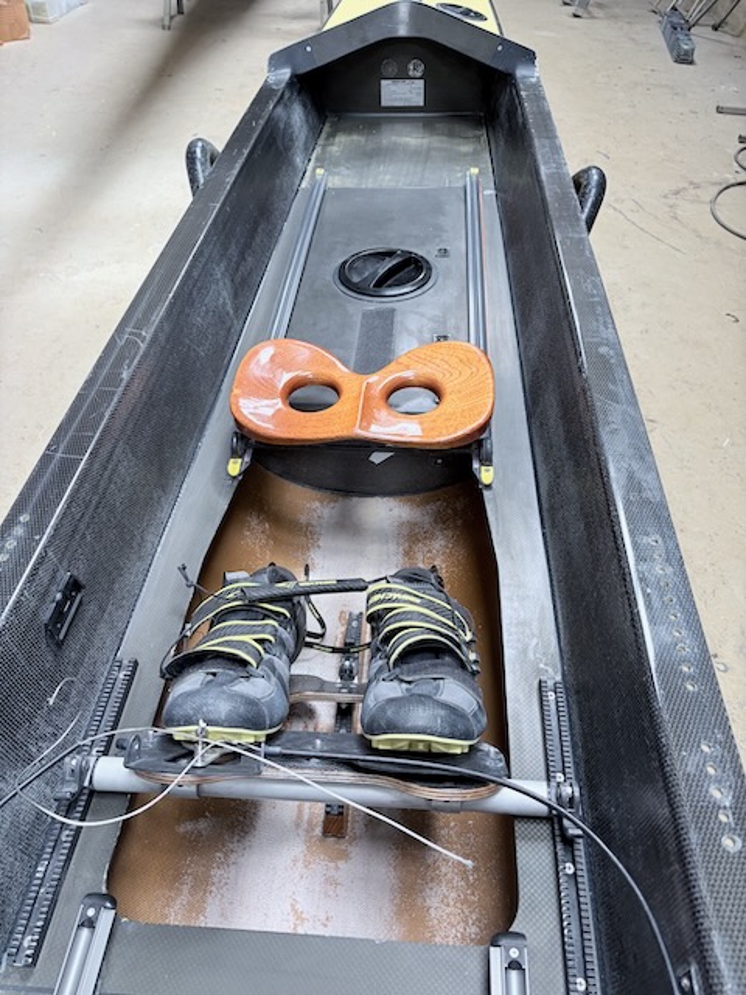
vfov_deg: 67.3
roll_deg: -4.1
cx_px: 373
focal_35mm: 26
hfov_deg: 53.1
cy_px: 498
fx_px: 747
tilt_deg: -44.3
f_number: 1.6
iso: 125
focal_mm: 5.96
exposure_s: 1/119
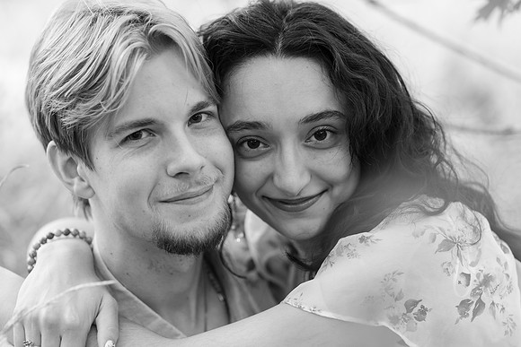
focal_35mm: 85
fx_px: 1230
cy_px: 174
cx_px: 260
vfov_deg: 16.1
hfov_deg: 23.9
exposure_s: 1/160
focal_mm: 85
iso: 800
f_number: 2.5
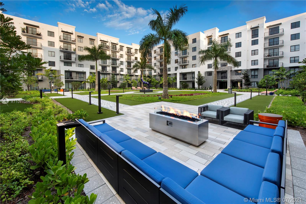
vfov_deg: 81.2
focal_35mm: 14
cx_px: 153
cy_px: 102
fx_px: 119
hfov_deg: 104.3
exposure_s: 1/6
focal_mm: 14
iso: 125
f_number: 16
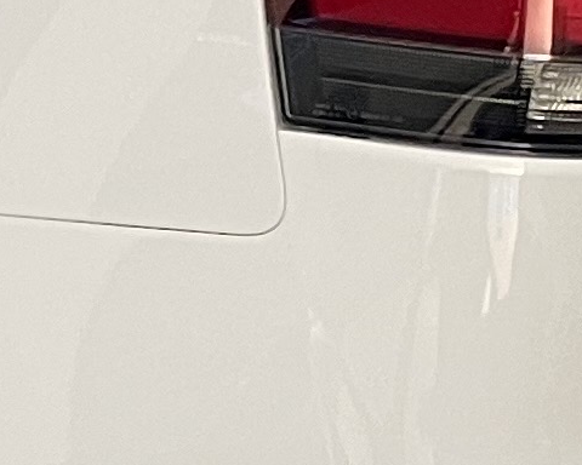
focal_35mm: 213
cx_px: 199
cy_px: 115
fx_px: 3669
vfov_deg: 7.3
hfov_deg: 9.1
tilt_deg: -14.3
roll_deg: -0.8
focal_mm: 4.2
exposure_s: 1/91
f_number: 1.6
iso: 125
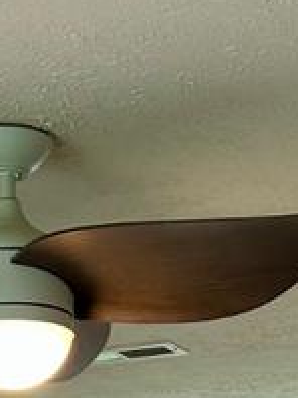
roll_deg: +0.5
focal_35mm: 142
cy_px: 816
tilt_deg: -2.7
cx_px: 123
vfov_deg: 12.2
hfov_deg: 10.4
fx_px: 1633
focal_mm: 5.7
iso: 64
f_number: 1.5
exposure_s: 1/120
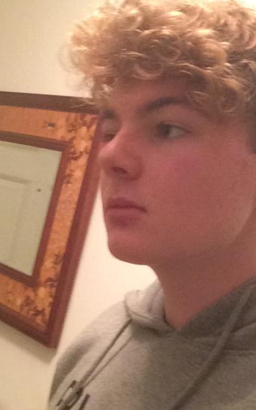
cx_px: 170
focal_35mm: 53
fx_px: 592
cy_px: 236
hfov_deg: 24.3
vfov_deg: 38.1
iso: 400
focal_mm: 2.15
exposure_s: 1/15
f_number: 2.4
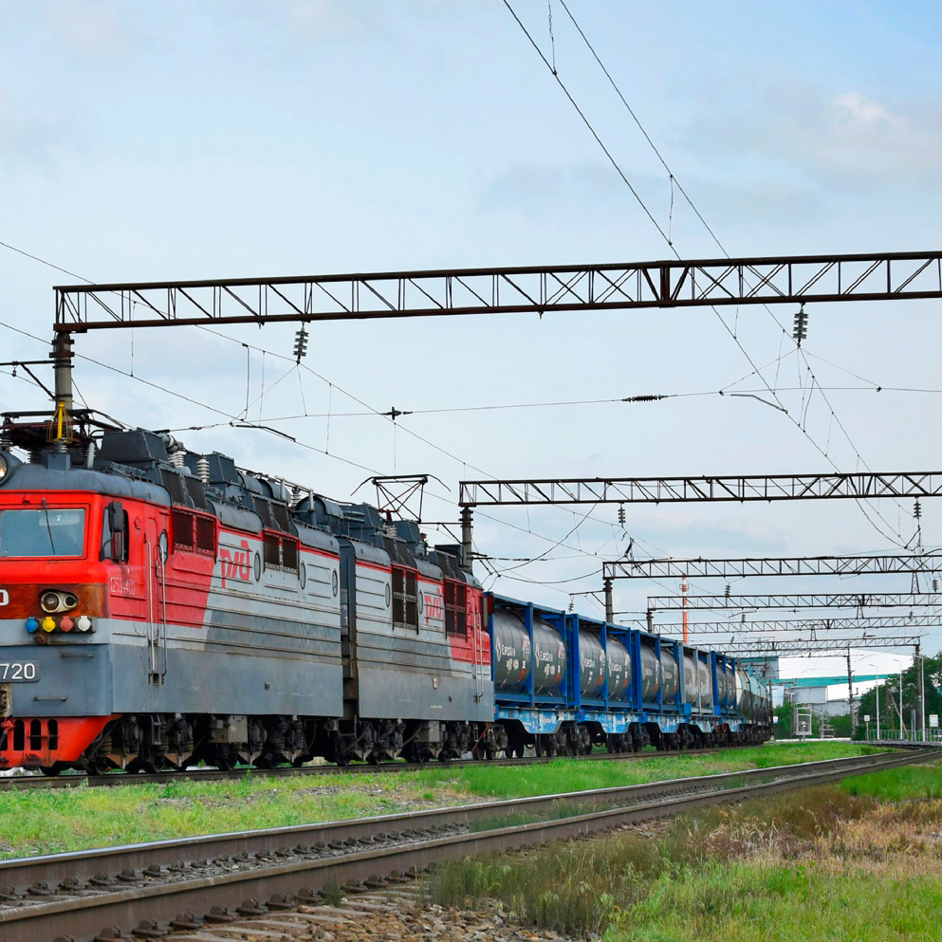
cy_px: 472
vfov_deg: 22.5
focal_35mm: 77
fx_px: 2371
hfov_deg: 22.3
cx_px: 257
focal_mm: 40
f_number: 7.1
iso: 250
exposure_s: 1/1000
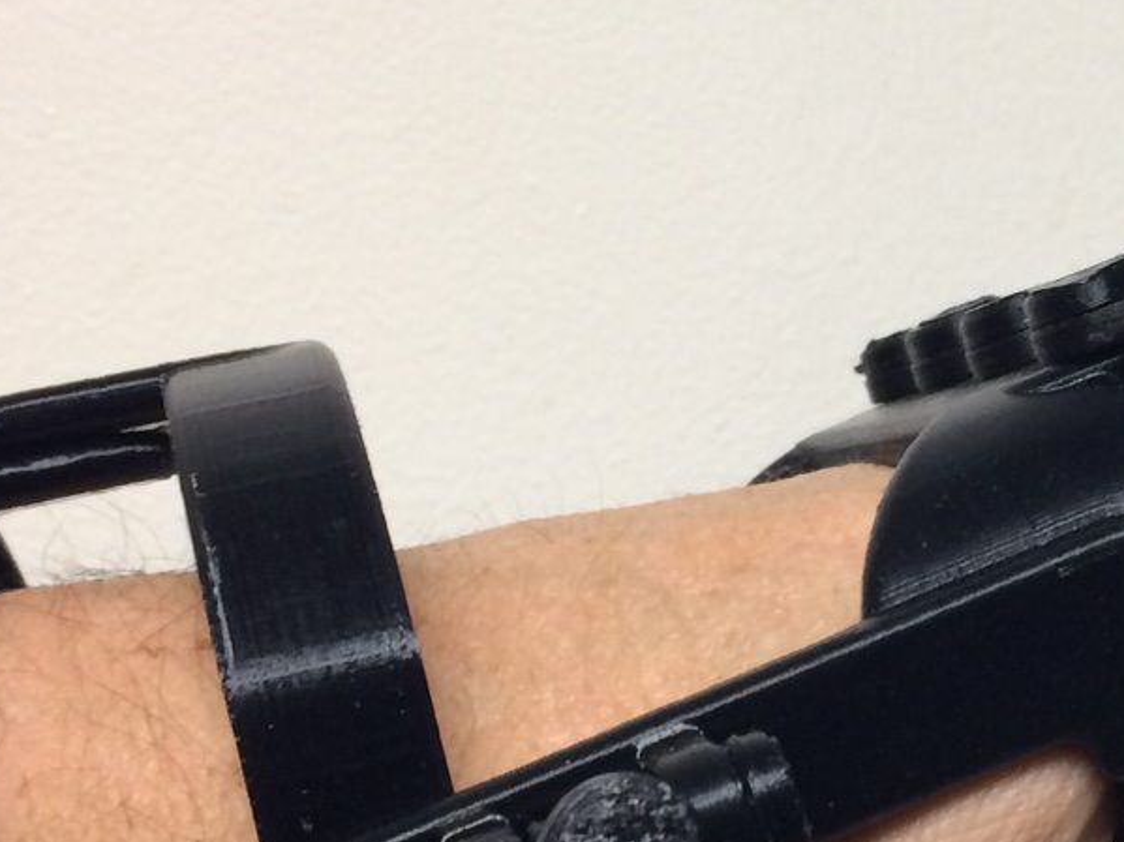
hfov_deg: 24.2
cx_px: 936
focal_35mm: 79
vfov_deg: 18.5
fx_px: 2565
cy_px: 653
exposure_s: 1/30
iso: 100
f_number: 2.2
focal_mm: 4.15
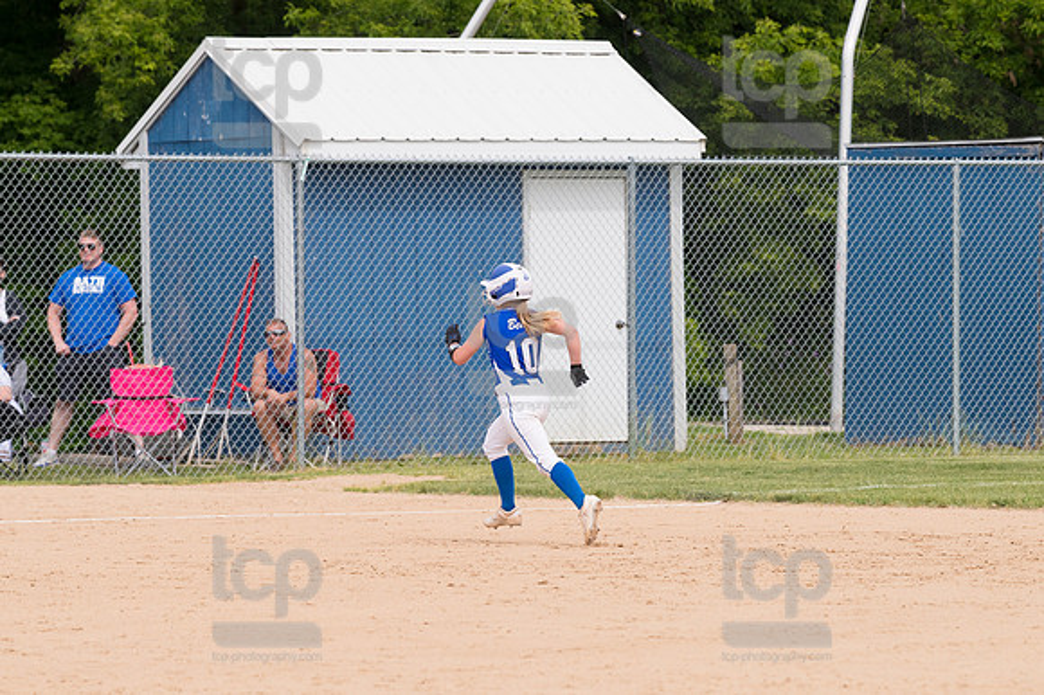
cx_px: 522
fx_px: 8695
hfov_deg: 6.9
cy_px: 348
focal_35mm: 300
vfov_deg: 4.6
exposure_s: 1/1600
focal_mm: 200
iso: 320
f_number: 5.6
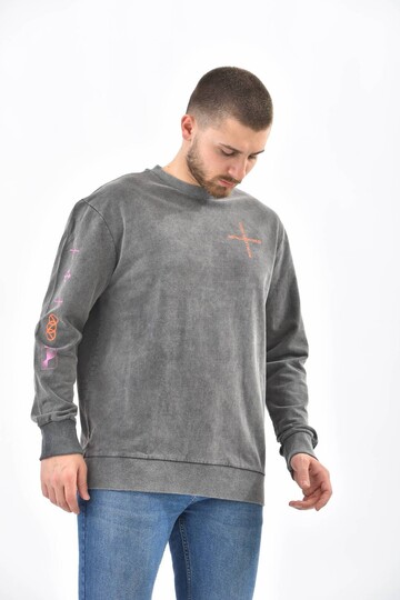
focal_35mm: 116
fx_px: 1933
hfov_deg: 11.8
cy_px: 300
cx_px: 200
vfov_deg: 17.6
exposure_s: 1/160
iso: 100
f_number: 7.1
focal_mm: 116
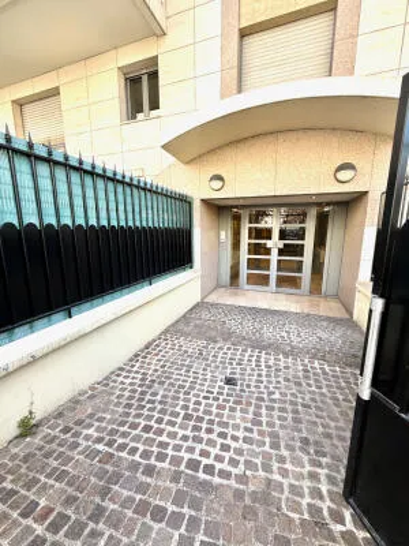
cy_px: 273
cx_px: 204
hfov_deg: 85.7
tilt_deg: -13.8
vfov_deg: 102.1
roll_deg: +0.7
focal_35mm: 14
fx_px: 221
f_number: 2.2
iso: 50
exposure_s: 1/145
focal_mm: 2.22
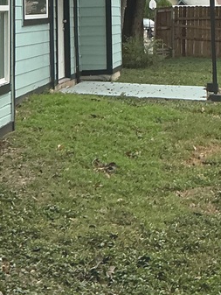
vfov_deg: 19.0
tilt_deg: +9.1
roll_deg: +0.5
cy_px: -124
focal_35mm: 93
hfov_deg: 15.9
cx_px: 100
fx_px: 791
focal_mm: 3
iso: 25
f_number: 1.8
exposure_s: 1/1675
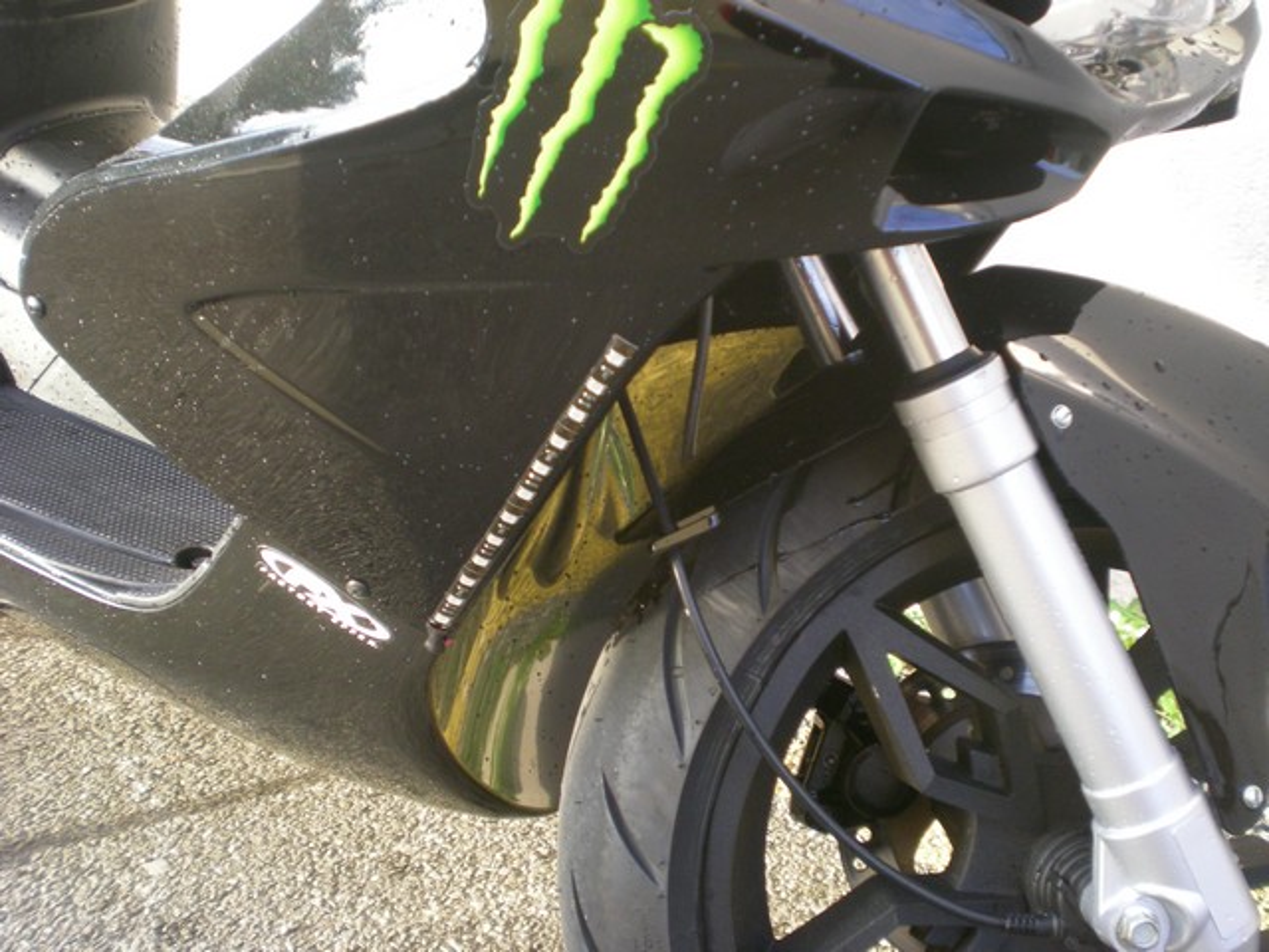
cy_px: 476
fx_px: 1613
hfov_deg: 42.9
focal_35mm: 44
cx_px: 634
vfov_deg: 32.9
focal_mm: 7.4
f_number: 3.5
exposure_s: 1/58
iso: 154
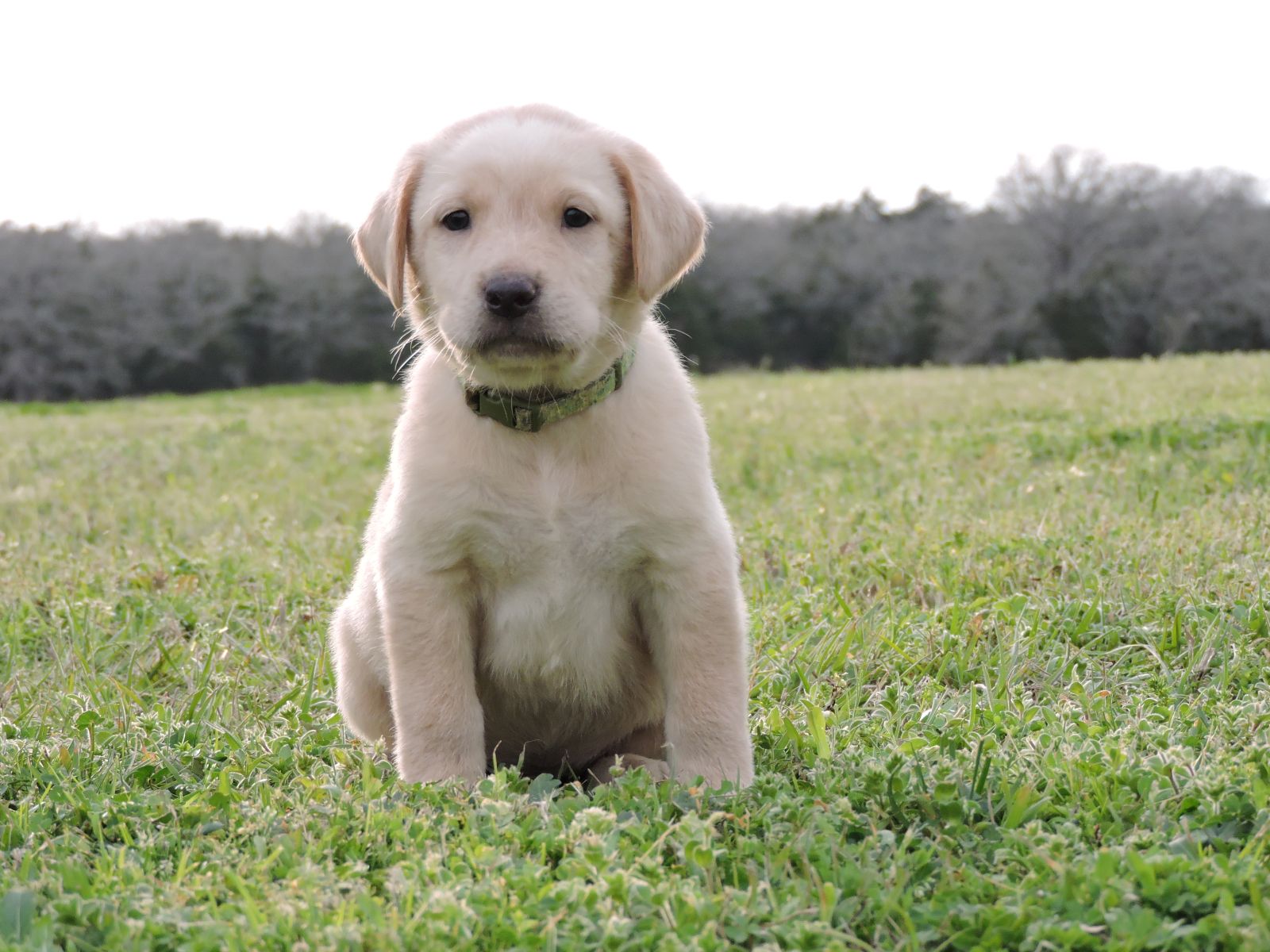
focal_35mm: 145
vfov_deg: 10.2
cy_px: 476
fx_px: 5320
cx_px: 635
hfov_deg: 13.6
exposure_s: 1/400
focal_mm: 25.9
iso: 400
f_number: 4.4
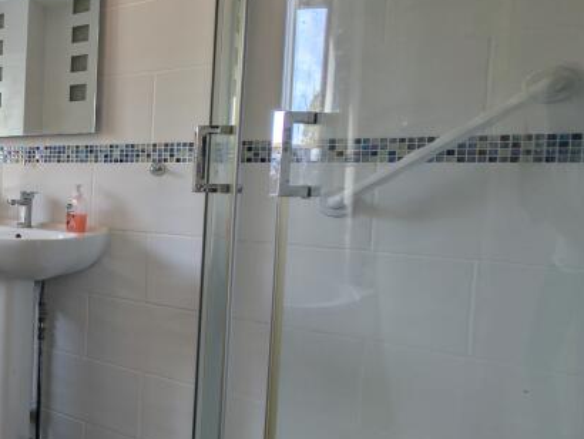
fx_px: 506
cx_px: -140
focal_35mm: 30
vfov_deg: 46.8
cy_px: 197
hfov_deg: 39.6
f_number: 1.95
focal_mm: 2.23
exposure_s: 1/115
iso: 48
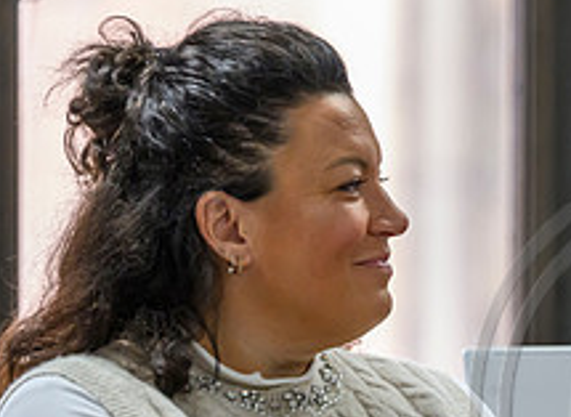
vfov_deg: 3.3
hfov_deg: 4.5
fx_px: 7255
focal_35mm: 444
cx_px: 813
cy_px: 413
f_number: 3.2
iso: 3200
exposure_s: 1/400
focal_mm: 155
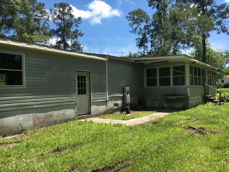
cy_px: 86
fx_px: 192
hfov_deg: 61.7
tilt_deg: +1.3
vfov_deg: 48.2
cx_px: 114
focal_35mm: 29
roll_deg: +1.5
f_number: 2.2
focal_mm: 4.15
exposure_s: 1/1241
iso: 25
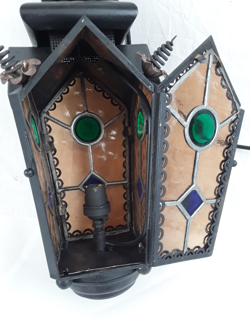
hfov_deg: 51.4
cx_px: 125
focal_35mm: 27
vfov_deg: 65.3
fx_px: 260
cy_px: 166
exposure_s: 1/33
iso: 80
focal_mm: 2.91
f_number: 1.9
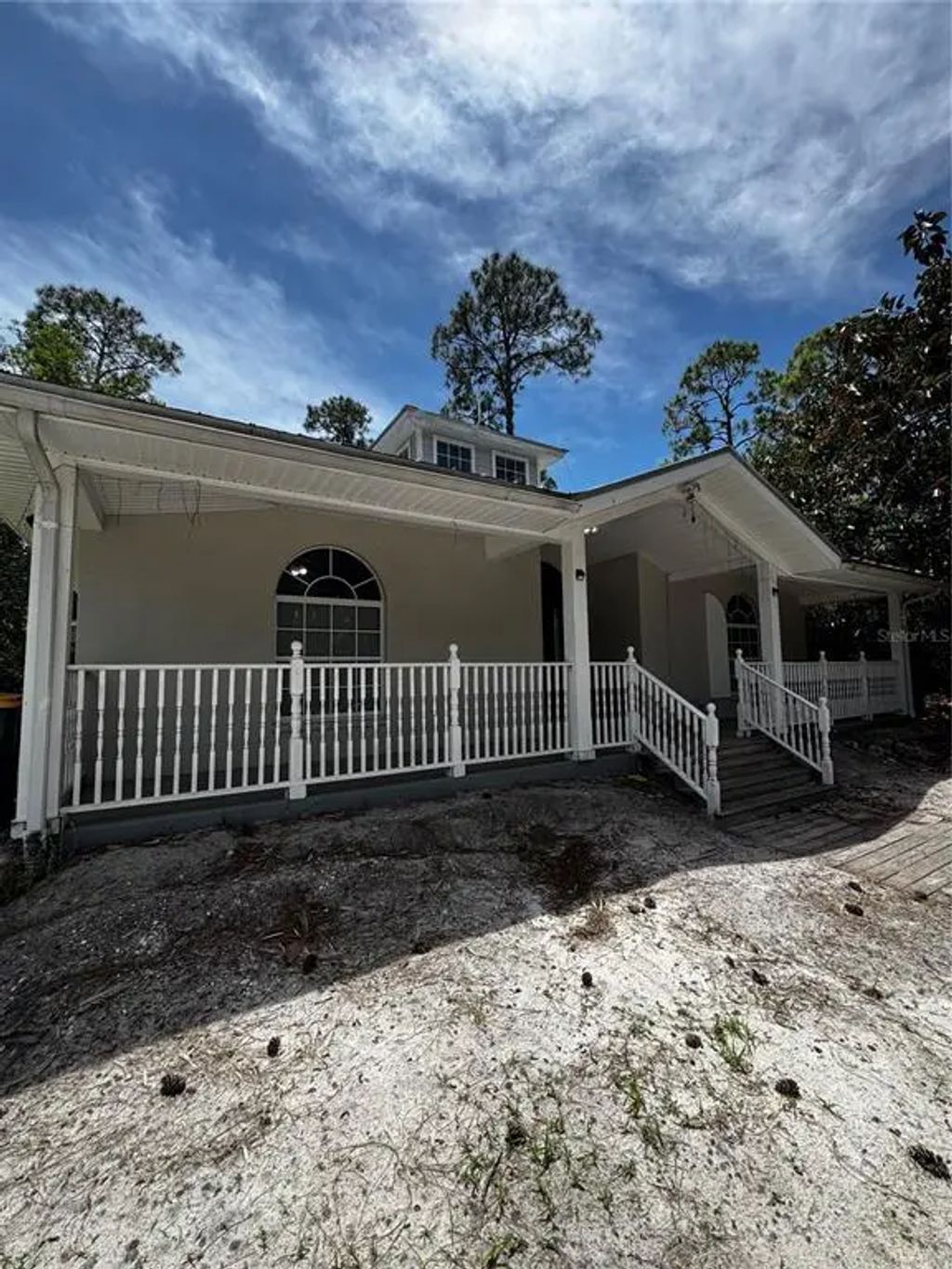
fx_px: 513
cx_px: 476
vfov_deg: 102.1
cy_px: 634
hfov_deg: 85.7
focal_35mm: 14
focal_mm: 2.22
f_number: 2.2
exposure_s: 1/993
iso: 50
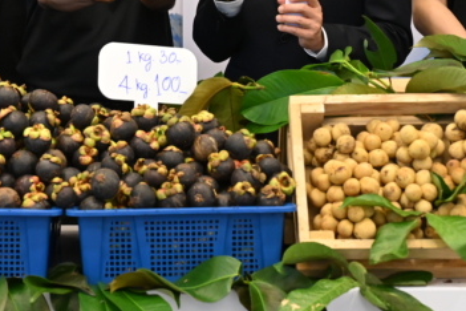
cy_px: -46
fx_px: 1592
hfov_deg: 16.6
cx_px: 137
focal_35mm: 123
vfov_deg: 11.0
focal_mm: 48
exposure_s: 1/125
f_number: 4
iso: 3200
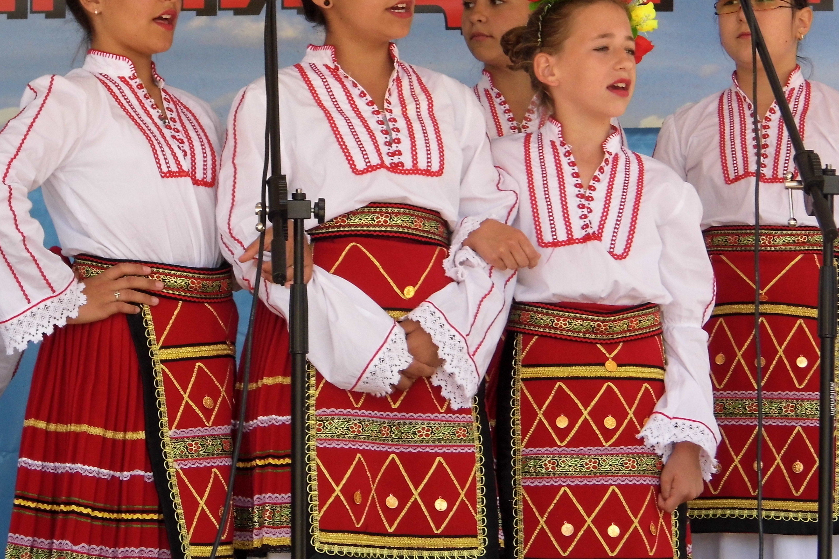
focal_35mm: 157
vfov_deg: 8.7
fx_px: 3659
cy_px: 223
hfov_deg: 13.1
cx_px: 350
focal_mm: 19
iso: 100
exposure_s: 1/160
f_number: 4.5
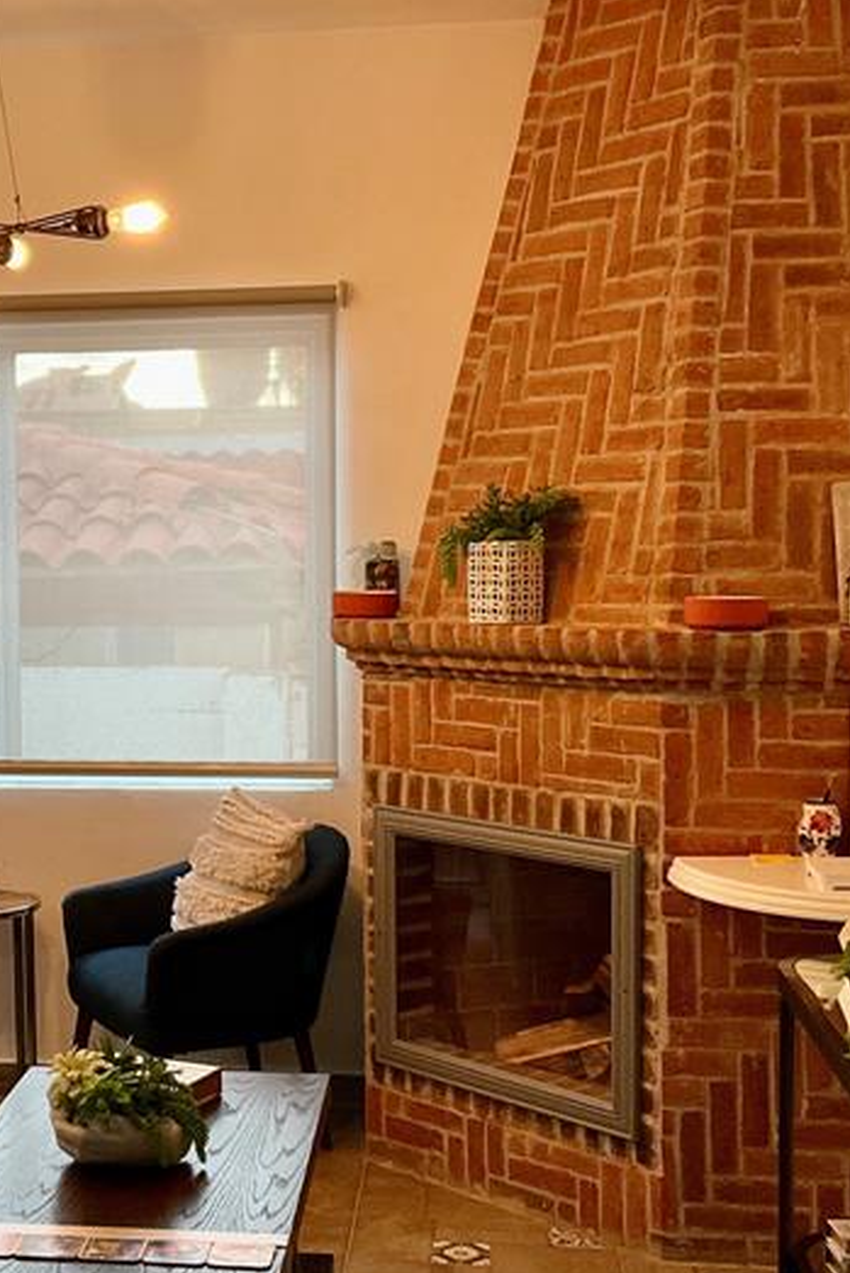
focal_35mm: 59
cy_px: 643
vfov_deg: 33.9
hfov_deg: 22.6
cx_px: 139
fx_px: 2088
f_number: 1.8
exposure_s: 1/60
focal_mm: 3
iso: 80
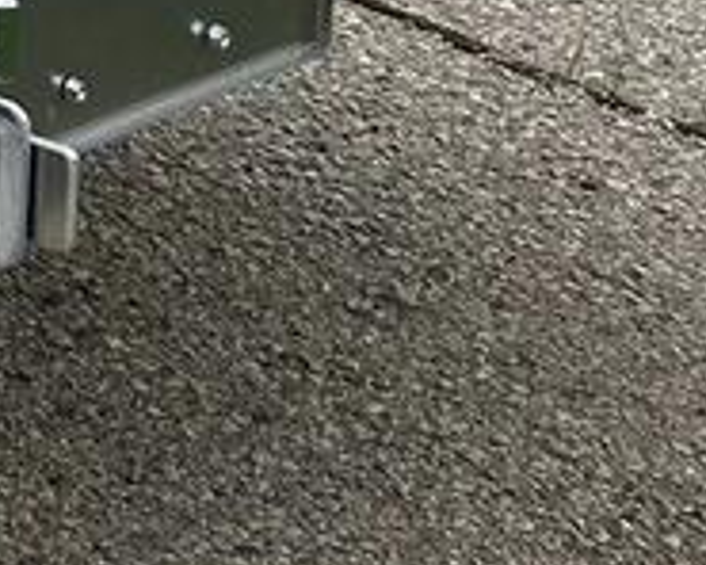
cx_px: -1672
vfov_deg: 7.9
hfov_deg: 8.4
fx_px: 3677
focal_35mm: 176
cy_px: -970
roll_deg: -1.4
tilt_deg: -5.5
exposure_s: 1/2695
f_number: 1.5
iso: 50
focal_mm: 5.7
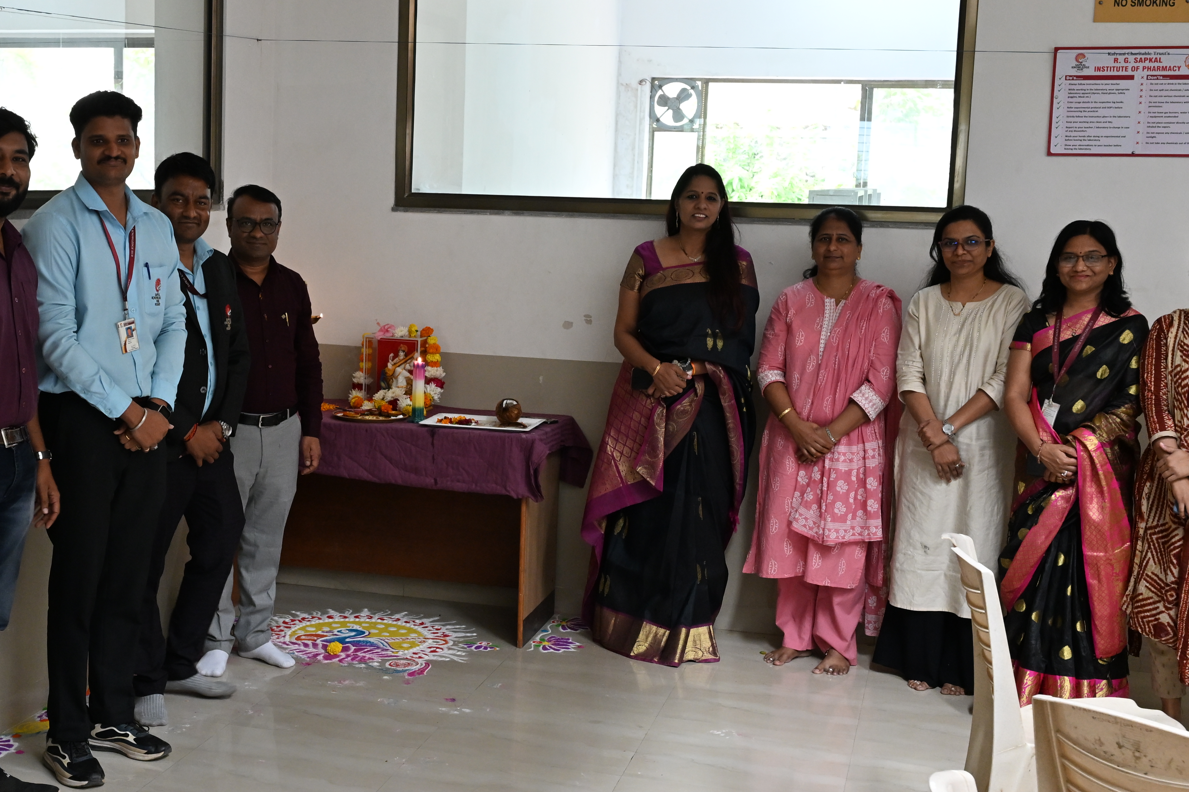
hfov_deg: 35.2
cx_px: 361
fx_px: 1849
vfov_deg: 24.2
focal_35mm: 56
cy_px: 442
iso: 2000
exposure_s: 1/60
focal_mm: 35
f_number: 8
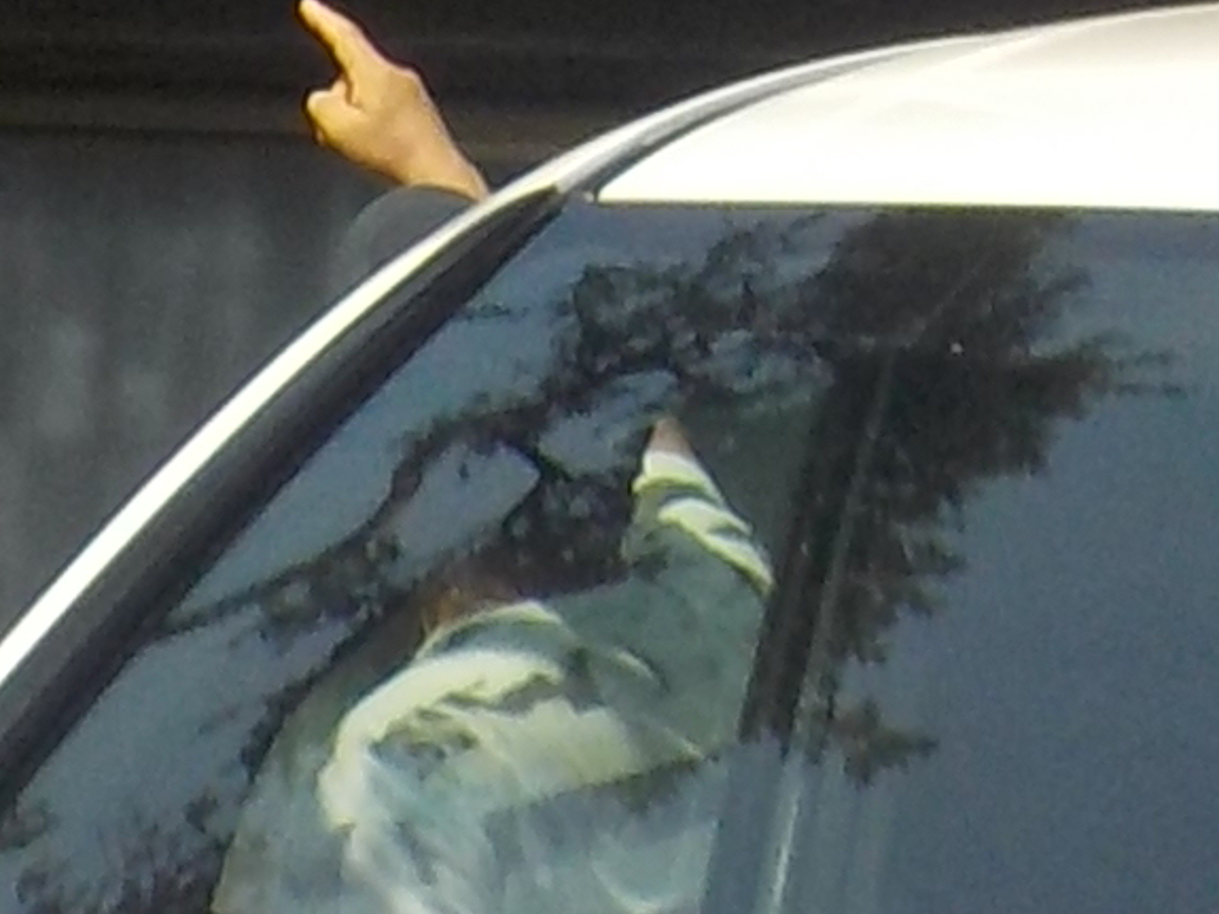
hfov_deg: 9.1
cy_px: -1448
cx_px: 979
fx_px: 7640
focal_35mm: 217
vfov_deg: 6.4
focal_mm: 4.1
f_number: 3.3
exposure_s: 1/1250
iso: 125
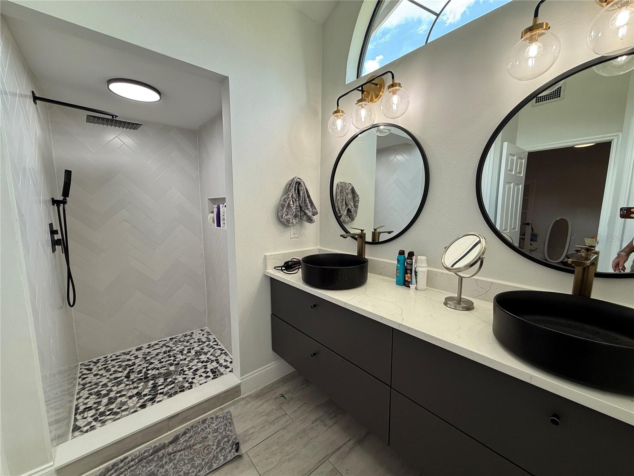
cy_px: 238
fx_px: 256
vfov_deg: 85.7
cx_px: 317
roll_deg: -0.1
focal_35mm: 14
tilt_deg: -7.1
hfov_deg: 102.1
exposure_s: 1/120
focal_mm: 2.22
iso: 64
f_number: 2.2
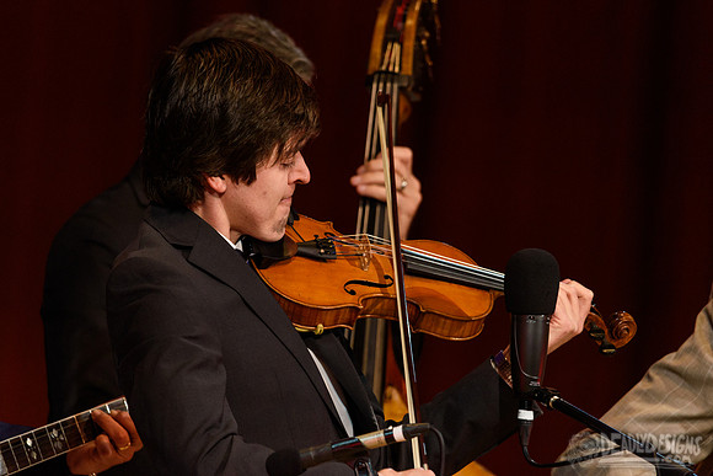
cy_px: 238
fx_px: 11886
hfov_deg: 3.4
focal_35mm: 600
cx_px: 356
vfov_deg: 2.3
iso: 2500
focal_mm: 600
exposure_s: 1/320
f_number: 6.3
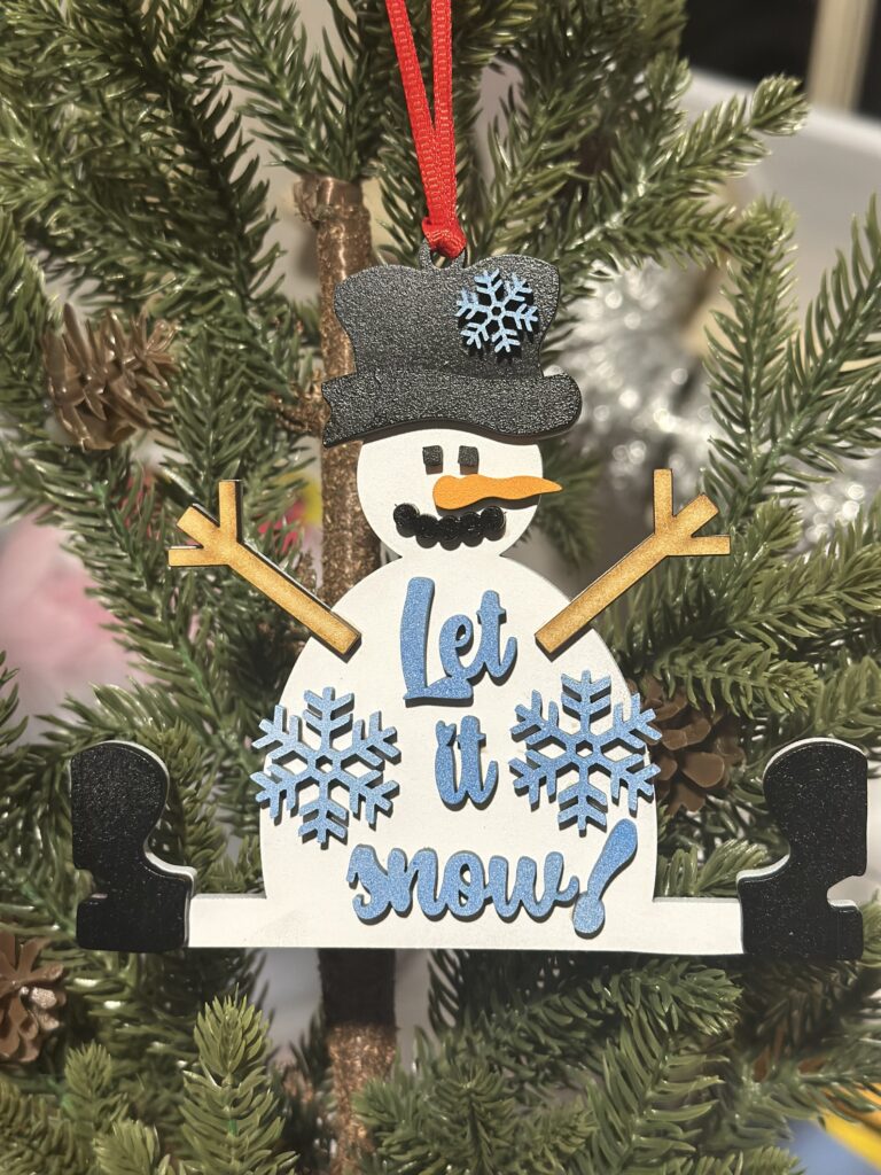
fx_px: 1629
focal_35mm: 48
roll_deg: -1.1
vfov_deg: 39.7
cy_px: 588
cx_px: 440
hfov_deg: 30.3
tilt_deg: -40.1
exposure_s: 1/60
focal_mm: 6.86
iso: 320
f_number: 1.78
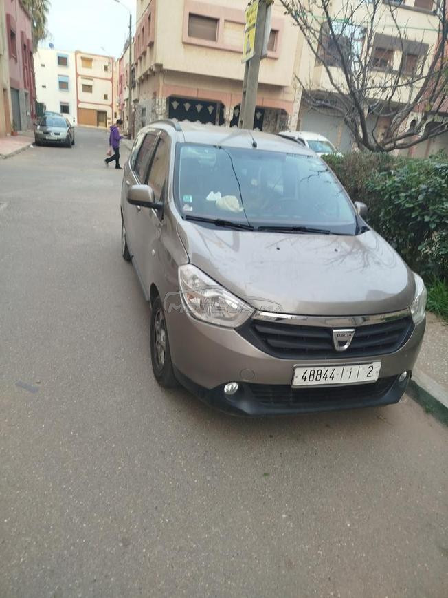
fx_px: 414
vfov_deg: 71.6
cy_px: 299
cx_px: 224
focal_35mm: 24
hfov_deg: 56.8
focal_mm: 5.31
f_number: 1.7
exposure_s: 1/50
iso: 125
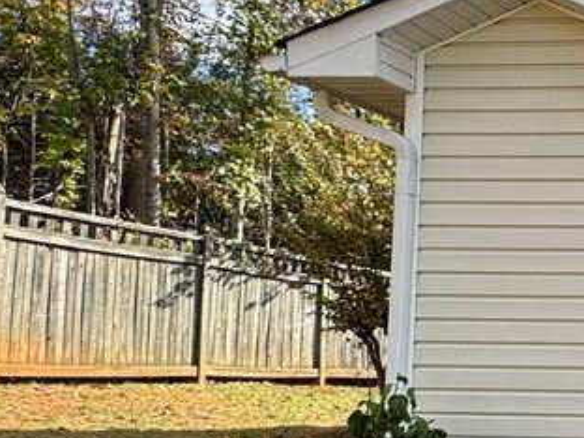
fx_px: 776
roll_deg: -1.4
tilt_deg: +2.1
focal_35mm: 46
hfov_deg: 26.5
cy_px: 313
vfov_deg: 31.1
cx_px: 919
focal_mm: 2.22
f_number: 2.2
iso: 40
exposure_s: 1/459
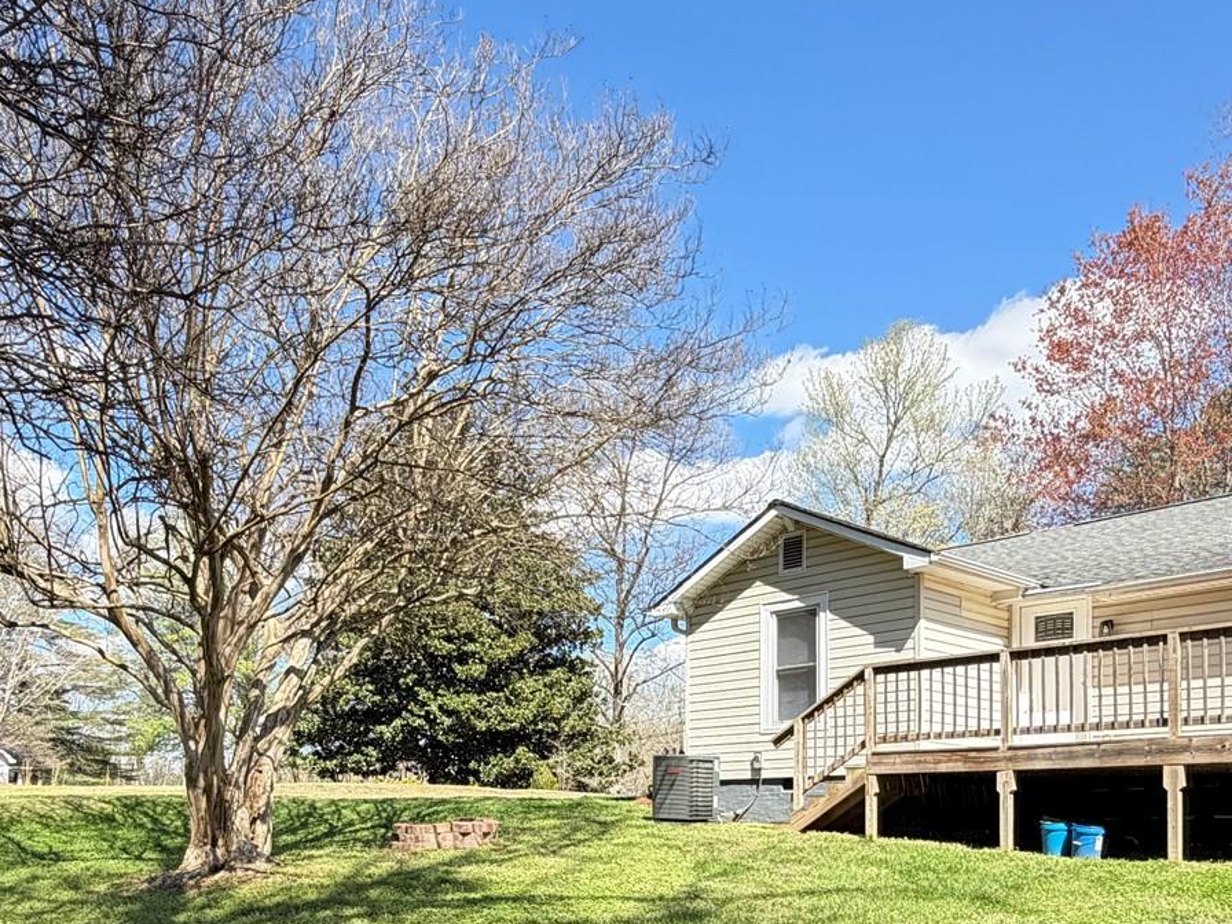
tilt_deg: +1.9
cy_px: 796
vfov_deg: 41.4
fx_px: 1139
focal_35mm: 32
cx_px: 528
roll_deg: +0.2
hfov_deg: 56.6
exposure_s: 1/502
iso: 50
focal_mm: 2.22
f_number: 2.2
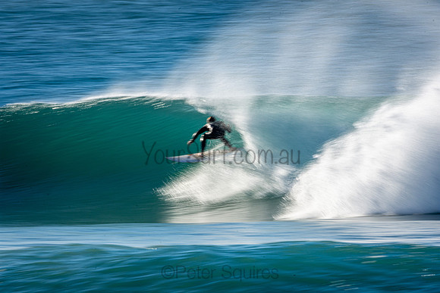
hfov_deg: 2.7
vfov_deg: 1.8
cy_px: 146
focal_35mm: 750
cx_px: 220
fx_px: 9168
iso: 100
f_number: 25
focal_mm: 500
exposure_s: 1/30
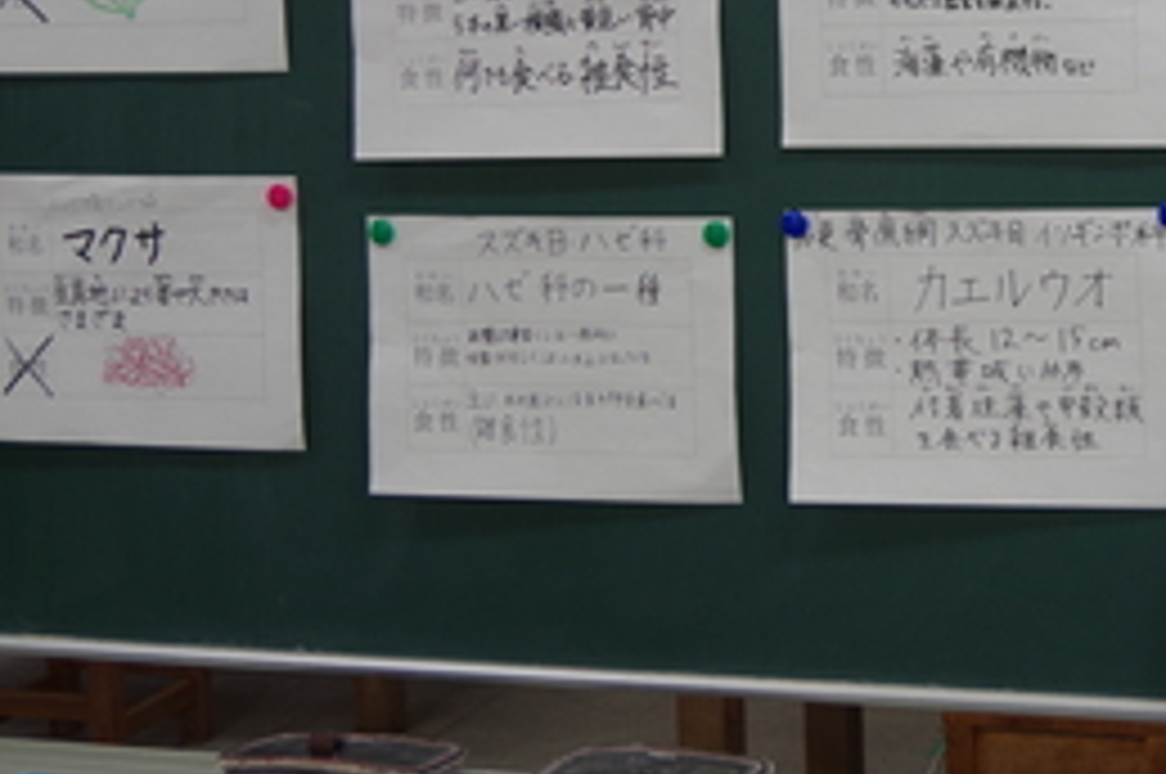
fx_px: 2879
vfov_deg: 15.2
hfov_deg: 22.1
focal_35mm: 89
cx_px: 1134
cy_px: 99
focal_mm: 24
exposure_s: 1/50
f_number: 4
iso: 400
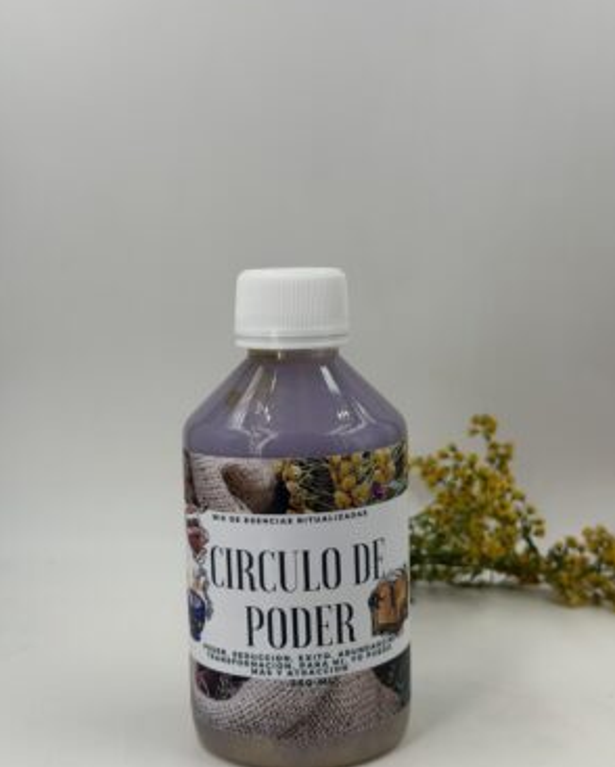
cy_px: 397
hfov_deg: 29.7
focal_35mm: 51
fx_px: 1159
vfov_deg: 36.6
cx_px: 308
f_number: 1.78
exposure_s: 1/2033
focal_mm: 6.76
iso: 64
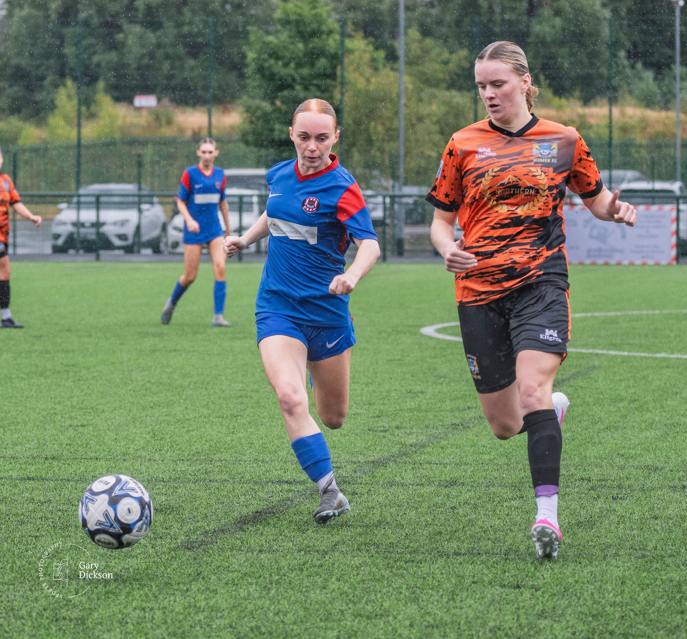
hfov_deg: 9.8
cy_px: 290
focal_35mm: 184
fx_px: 3986
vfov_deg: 9.2
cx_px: 271
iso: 560
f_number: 4.5
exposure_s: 1/1000
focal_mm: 100
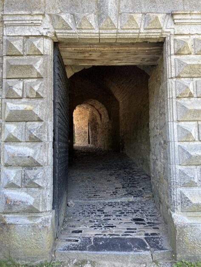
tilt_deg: +4.2
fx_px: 201
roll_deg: +1.0
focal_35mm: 26
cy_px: 134
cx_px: 100
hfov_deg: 53.1
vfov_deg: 67.3
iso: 32
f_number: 1.5
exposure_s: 1/137
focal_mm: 5.7
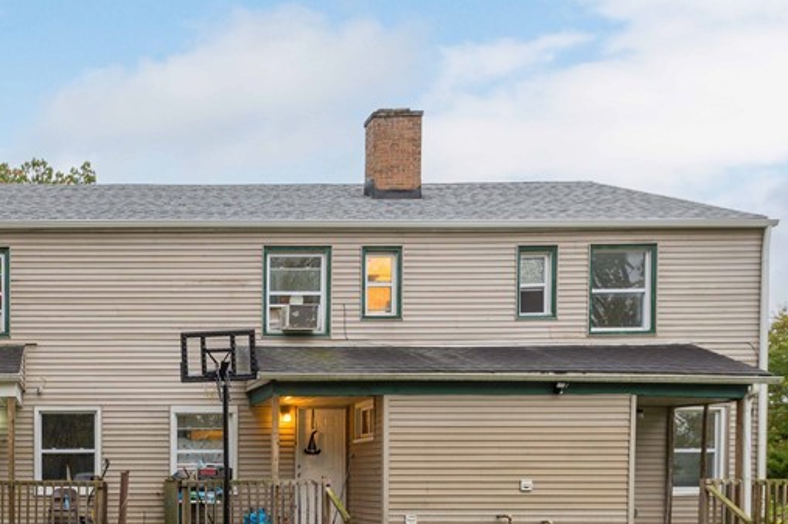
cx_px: 147
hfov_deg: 57.0
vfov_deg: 39.4
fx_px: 656
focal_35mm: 30
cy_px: 498
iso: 320
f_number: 8
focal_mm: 14
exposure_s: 1/13
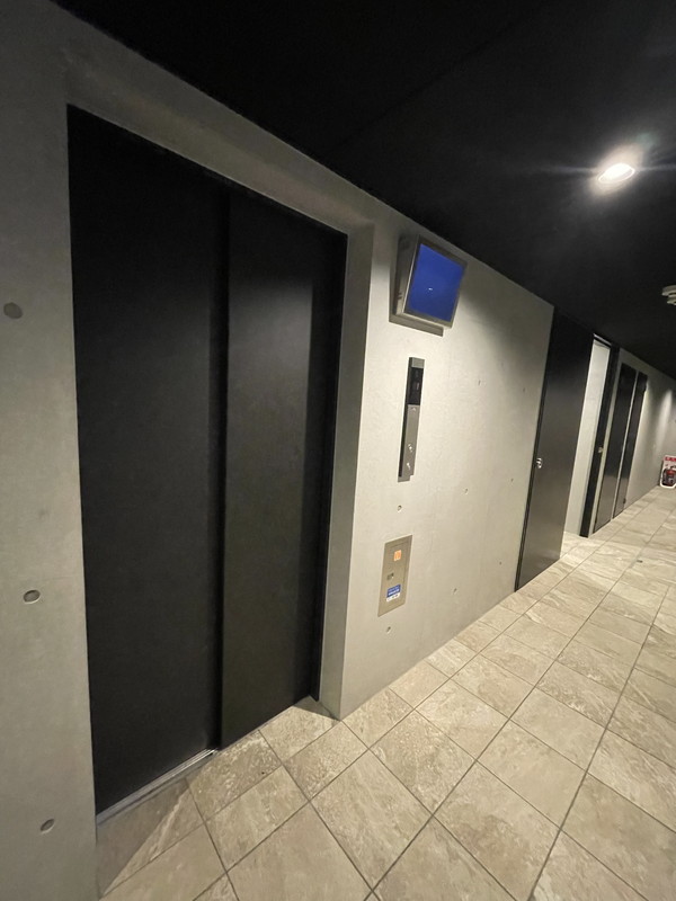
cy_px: 450
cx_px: 338
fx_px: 365
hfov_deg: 85.7
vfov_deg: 102.1
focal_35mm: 14
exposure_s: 1/50
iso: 1000
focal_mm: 1.55
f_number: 2.4
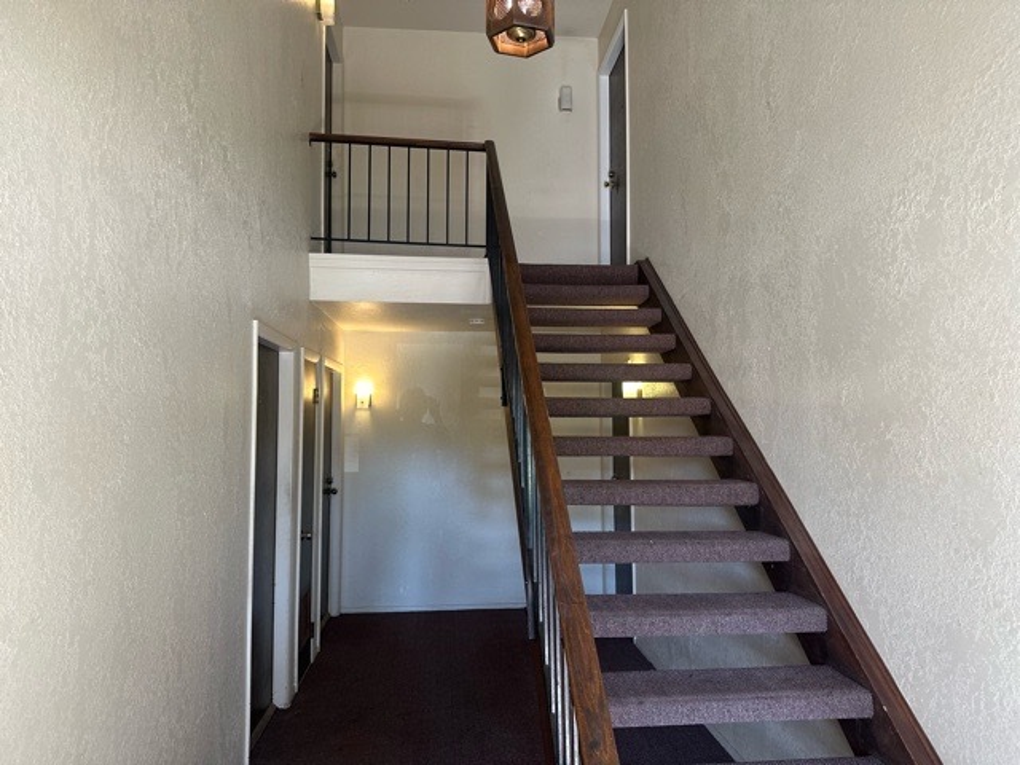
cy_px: 382
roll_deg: +0.0
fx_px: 707
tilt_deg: +3.4
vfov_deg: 56.8
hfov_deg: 71.6
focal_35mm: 24
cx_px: 510
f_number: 1.78
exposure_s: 1/60
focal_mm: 6.86
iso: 125
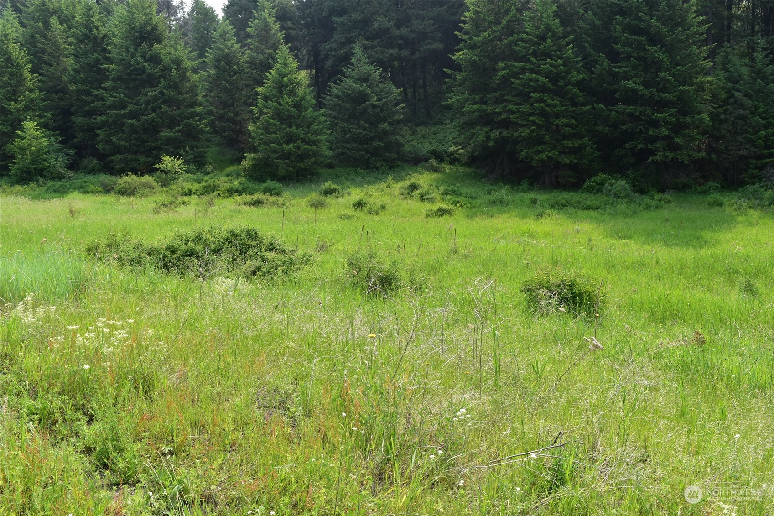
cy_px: 258
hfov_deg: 67.4
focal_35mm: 27
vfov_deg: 47.9
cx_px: 387
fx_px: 580
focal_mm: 18
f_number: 10
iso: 400
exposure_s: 1/250
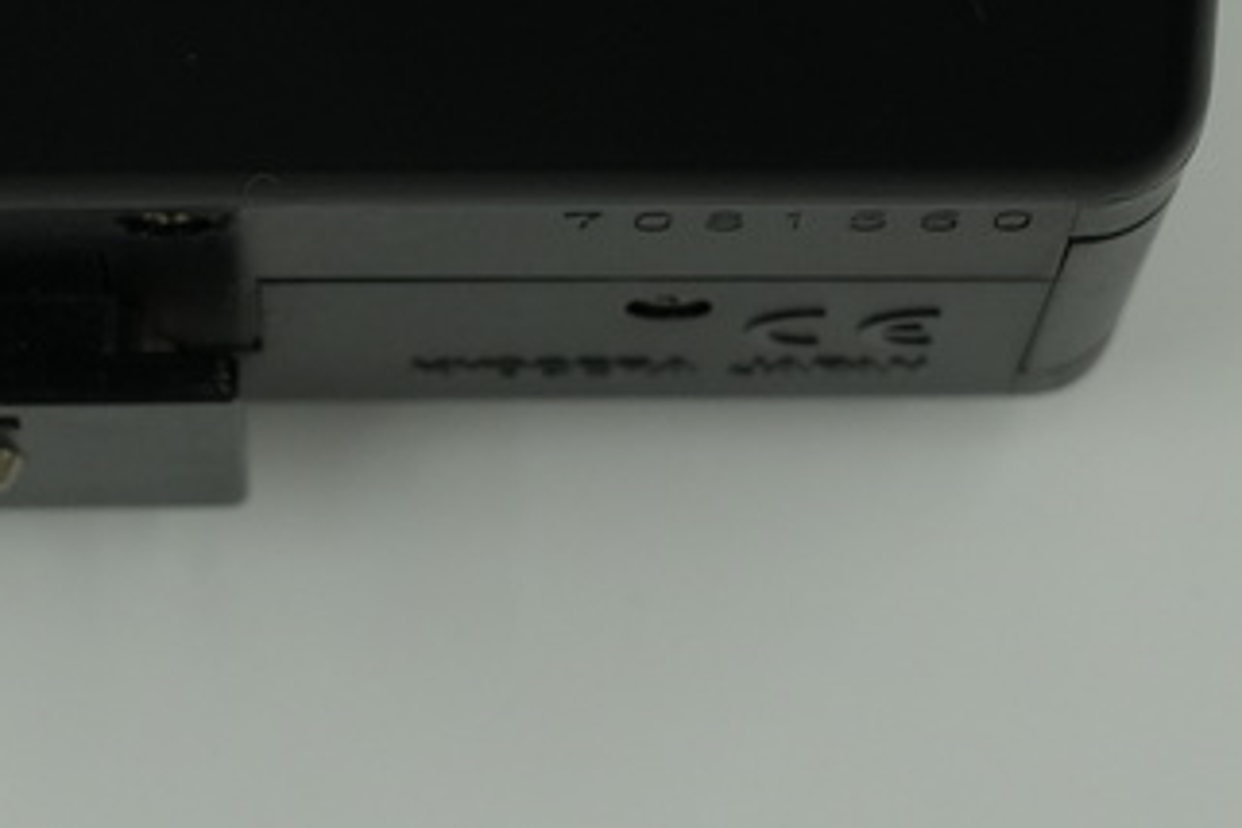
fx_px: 6451
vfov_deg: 7.2
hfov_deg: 11.0
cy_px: -561
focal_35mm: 187
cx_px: 263
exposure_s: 1/100
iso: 1000
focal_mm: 50
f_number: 11
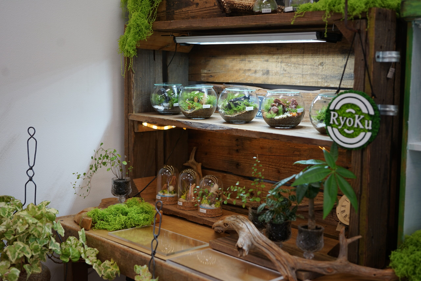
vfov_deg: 27.0
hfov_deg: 39.6
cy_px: 140
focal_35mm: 50
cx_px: 210
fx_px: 585
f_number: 4
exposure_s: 1/160
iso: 400
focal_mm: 50
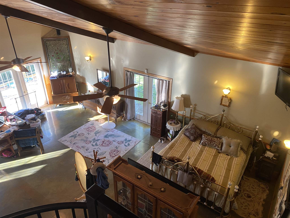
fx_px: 218
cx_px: 145
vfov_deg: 53.1
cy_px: 109
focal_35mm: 26
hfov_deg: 67.3
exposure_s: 1/60
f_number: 1.8
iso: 160
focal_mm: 4.25
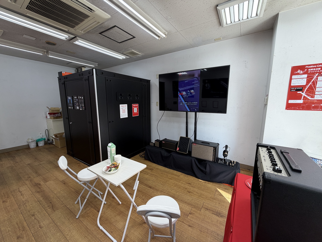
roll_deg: -0.6
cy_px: 121
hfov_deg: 102.1
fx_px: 130
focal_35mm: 14
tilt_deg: -8.6
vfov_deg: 85.7
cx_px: 161
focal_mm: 2.22
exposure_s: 1/100
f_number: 2.2
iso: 50
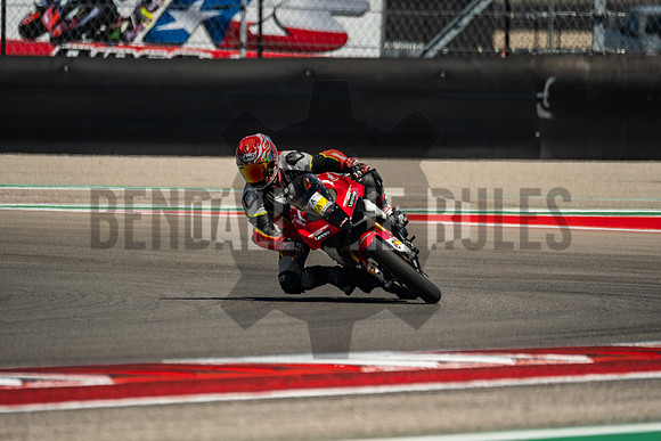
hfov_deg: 3.4
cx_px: 330
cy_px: 220
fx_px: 11019
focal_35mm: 600
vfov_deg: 2.3
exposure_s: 1/1600
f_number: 5.6
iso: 500
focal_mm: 400
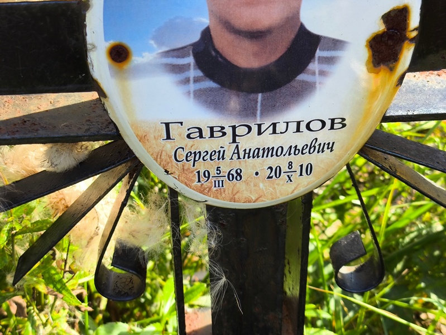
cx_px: 223
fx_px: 645
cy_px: 168
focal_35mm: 50
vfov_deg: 29.1
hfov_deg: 38.2
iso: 50
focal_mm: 4.71
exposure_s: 1/341
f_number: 1.7
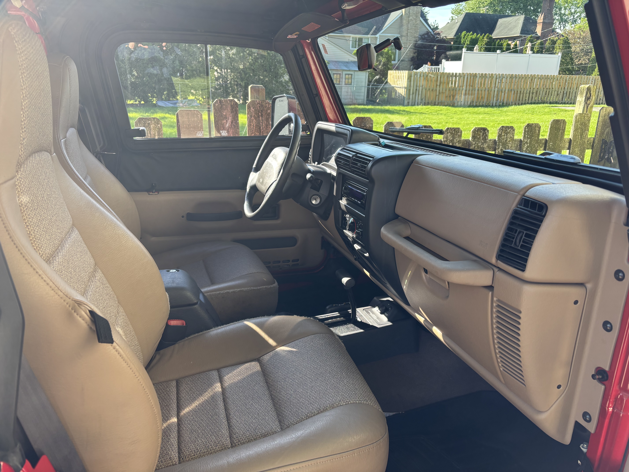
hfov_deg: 67.3
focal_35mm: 26
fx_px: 472
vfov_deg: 53.1
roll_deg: -1.3
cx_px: 314
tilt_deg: -19.0
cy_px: 236
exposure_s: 1/190
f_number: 1.6
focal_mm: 5.96
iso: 40
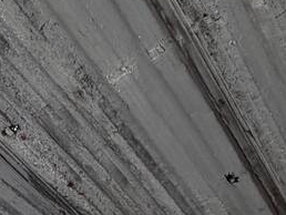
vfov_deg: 13.4
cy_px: 531
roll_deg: -3.6
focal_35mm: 78
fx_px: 645
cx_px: -21
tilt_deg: +0.3
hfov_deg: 23.6
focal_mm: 2.22
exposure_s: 1/121
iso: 80
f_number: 2.2
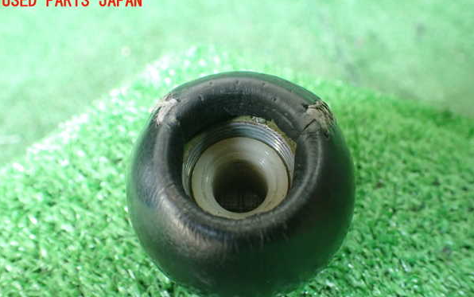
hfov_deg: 59.6
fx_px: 414
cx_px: 236
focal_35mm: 32
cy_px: 170
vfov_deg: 39.4
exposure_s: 1/100
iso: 800
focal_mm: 5.4
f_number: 2.3
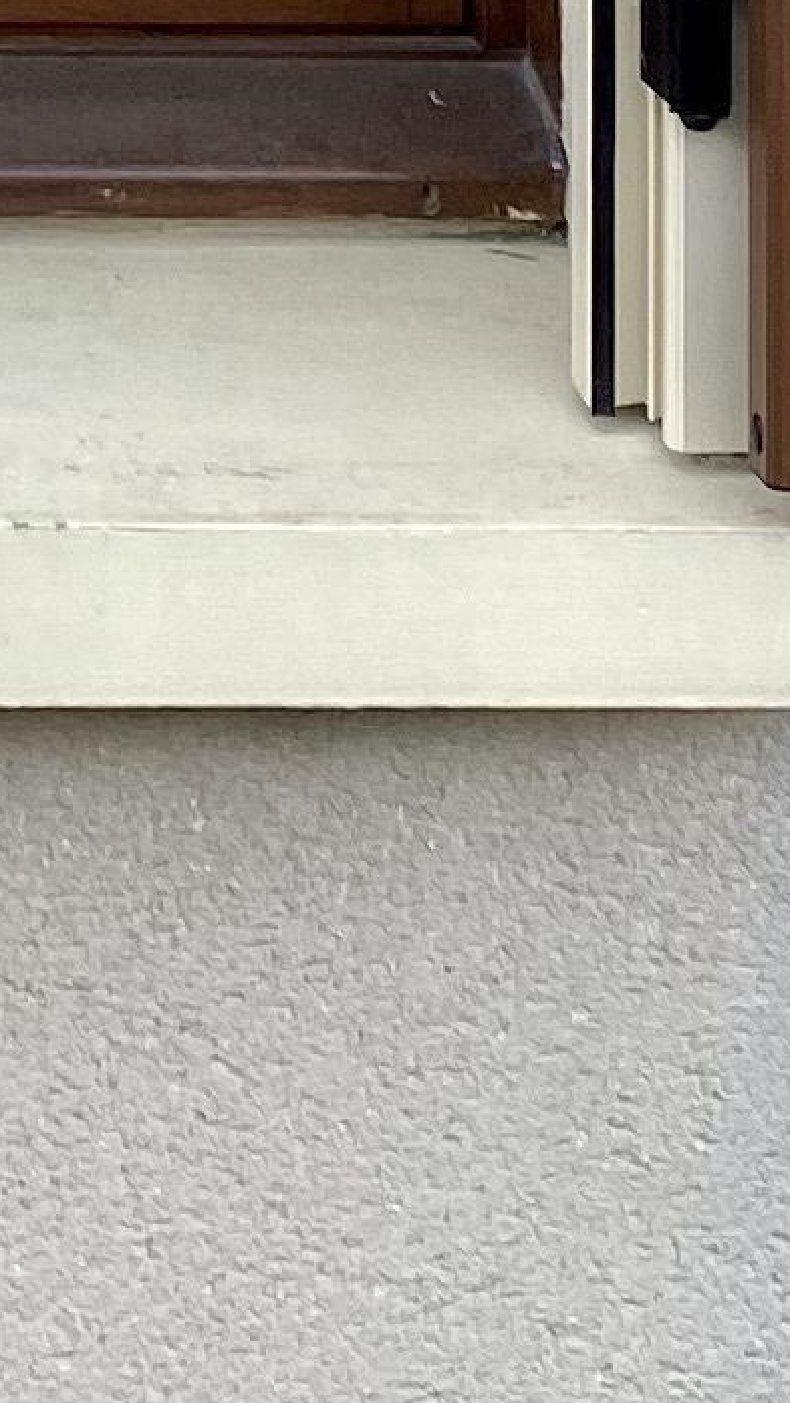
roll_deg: -0.6
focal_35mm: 164
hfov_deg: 7.2
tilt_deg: +1.1
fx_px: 6101
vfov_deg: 11.7
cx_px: -734
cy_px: -1429
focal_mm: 4.25
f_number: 1.8
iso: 32
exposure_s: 1/382
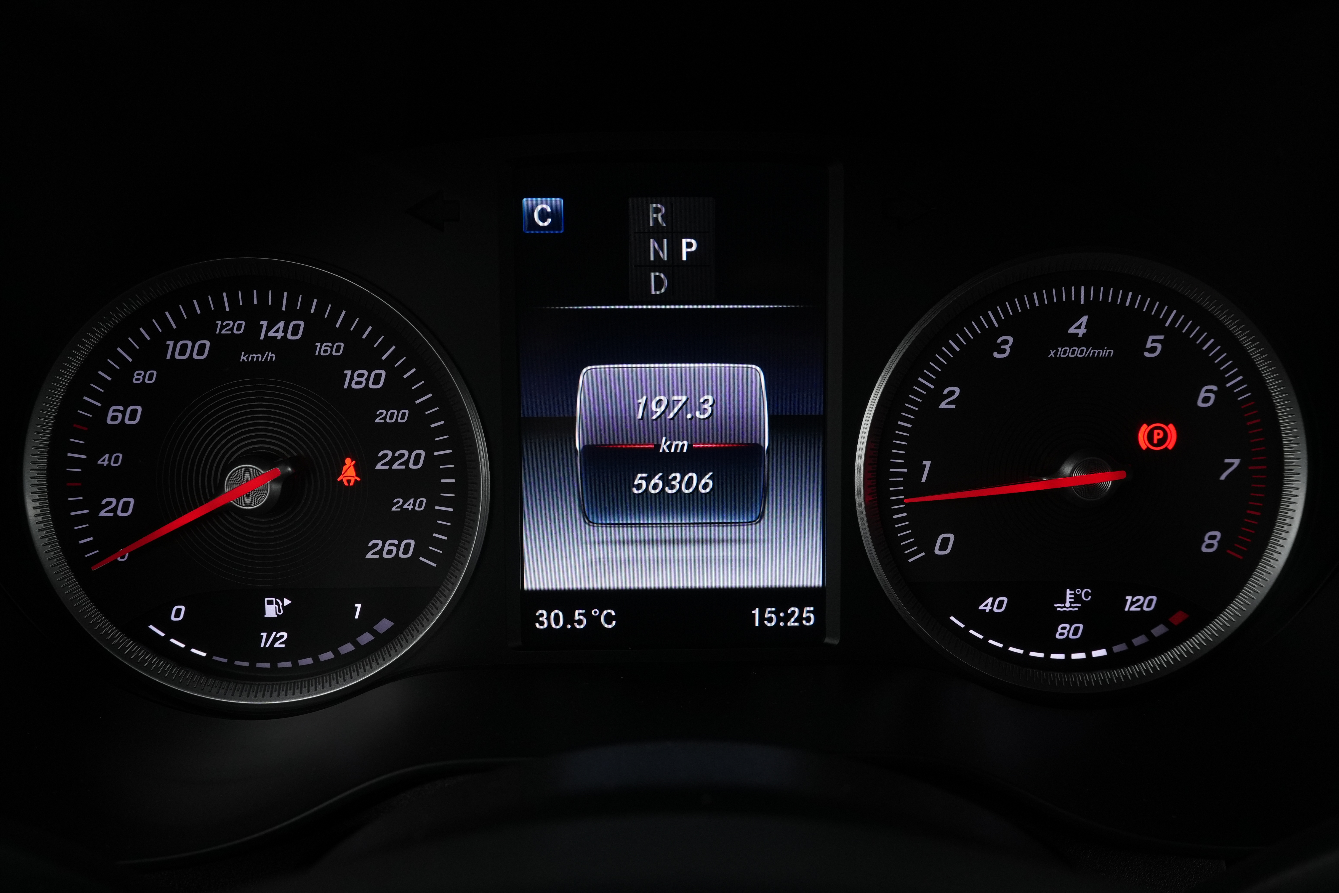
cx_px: 670
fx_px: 1004
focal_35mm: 27
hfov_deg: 67.4
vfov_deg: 47.9
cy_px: 446
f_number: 6.3
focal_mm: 18
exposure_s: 1/50
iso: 640
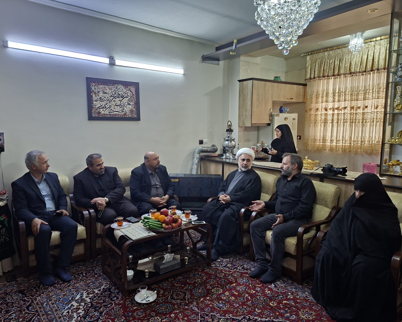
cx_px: 189
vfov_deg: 58.8
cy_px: 161
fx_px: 286
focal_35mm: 24
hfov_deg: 70.2
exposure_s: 1/100
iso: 250
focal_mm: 5.54
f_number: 1.8
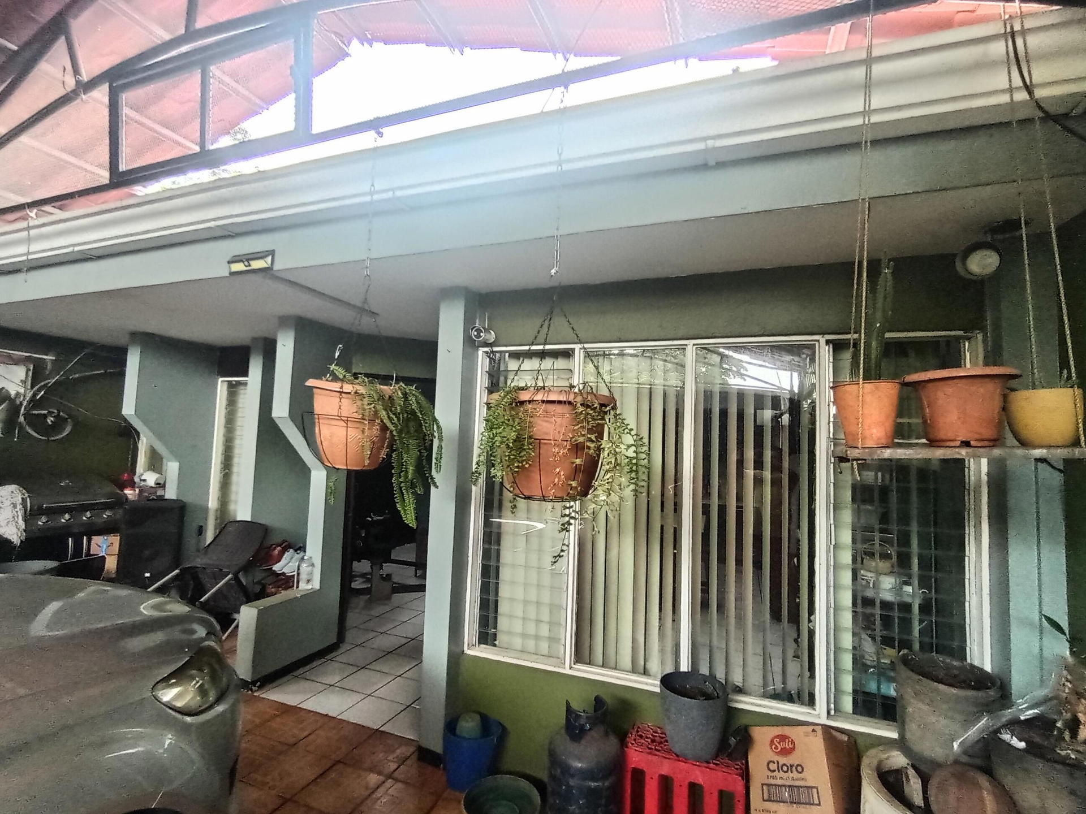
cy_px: 407
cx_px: 543
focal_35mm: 17
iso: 224
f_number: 2.2
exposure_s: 1/30
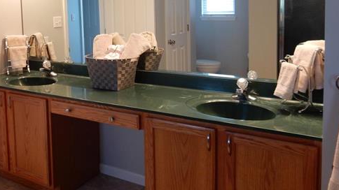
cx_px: 142
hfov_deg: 55.0
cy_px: 34
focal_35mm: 36
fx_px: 324
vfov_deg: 31.8
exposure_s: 1/30
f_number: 3.7
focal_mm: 4.5
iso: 180
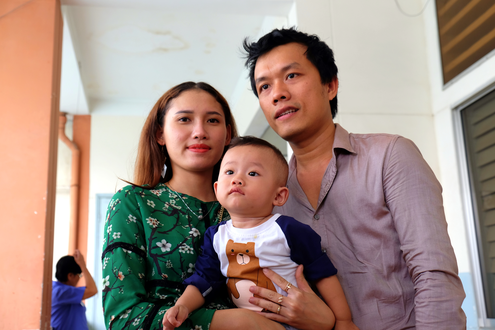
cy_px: 165
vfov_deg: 33.4
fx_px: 550
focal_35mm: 40
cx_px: 248
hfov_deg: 48.5
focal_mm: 26.6
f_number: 4.2
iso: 400
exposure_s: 1/80
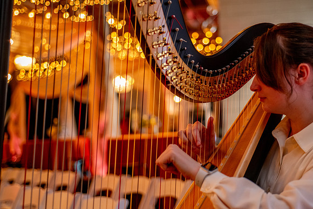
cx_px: 181
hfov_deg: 28.3
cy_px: 116
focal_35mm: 71
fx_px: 619
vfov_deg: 19.1
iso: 1600
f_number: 2.8
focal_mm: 60
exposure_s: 1/100
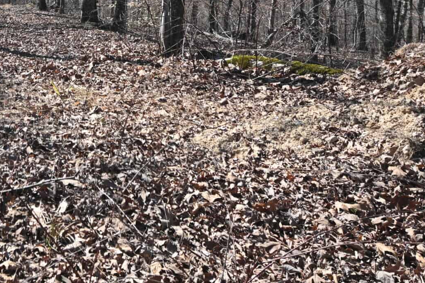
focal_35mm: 47
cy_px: -5
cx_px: 9
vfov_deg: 26.9
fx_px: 555
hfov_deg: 37.8
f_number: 6.3
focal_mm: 13
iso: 100
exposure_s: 1/320
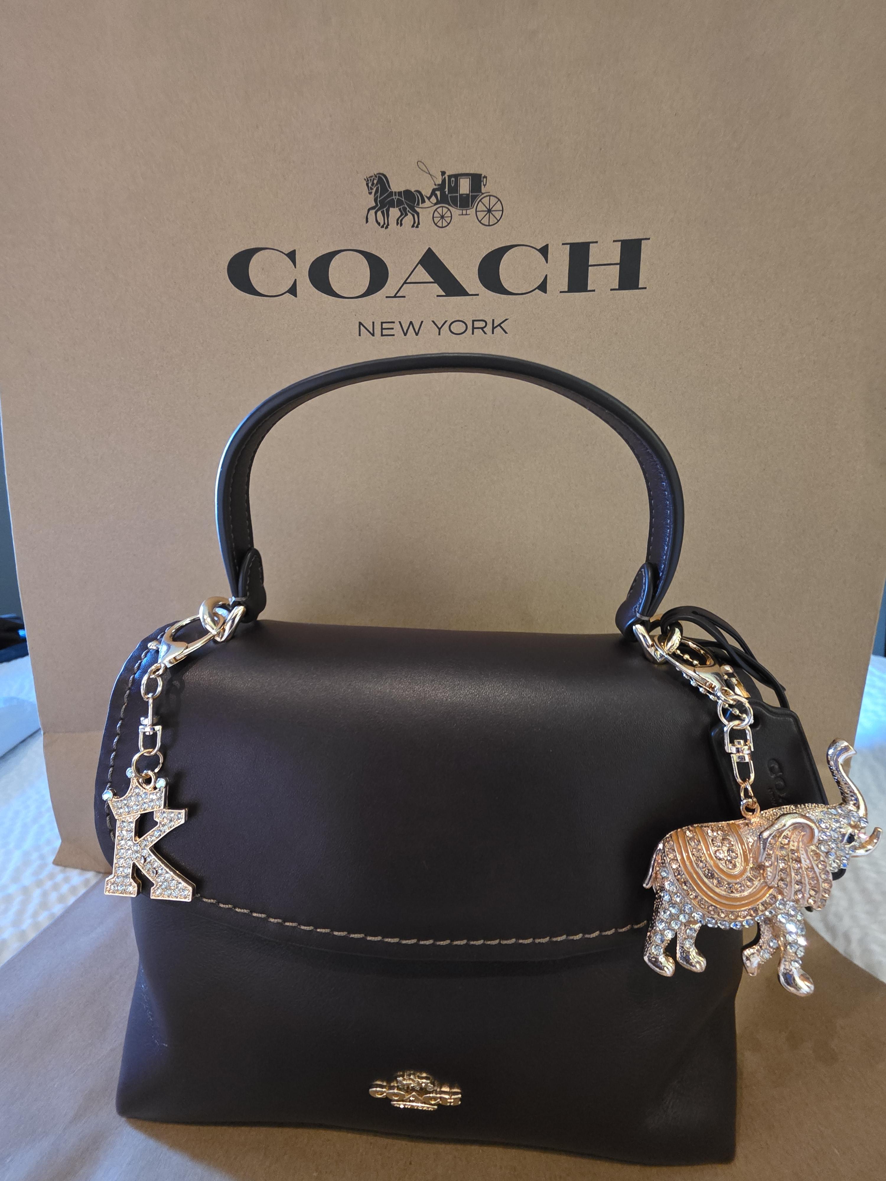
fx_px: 444
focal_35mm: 13
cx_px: 443
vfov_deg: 106.2
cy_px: 590
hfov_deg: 89.9
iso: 1000
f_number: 1.9
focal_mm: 2.2
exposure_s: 1/60
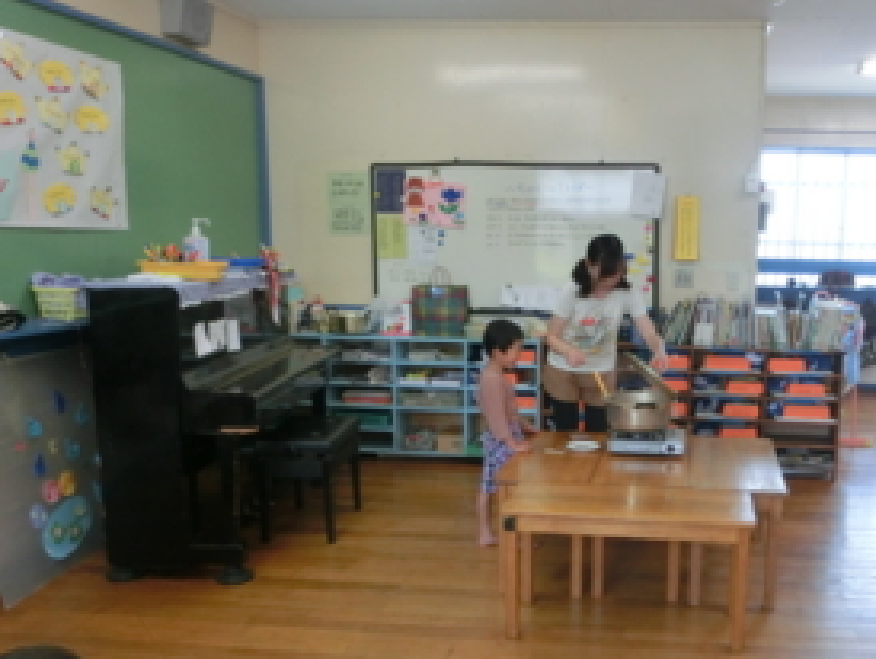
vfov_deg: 40.6
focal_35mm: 35
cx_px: 630
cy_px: 390
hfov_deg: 50.9
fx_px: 886
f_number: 3
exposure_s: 1/125
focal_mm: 4.24
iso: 160
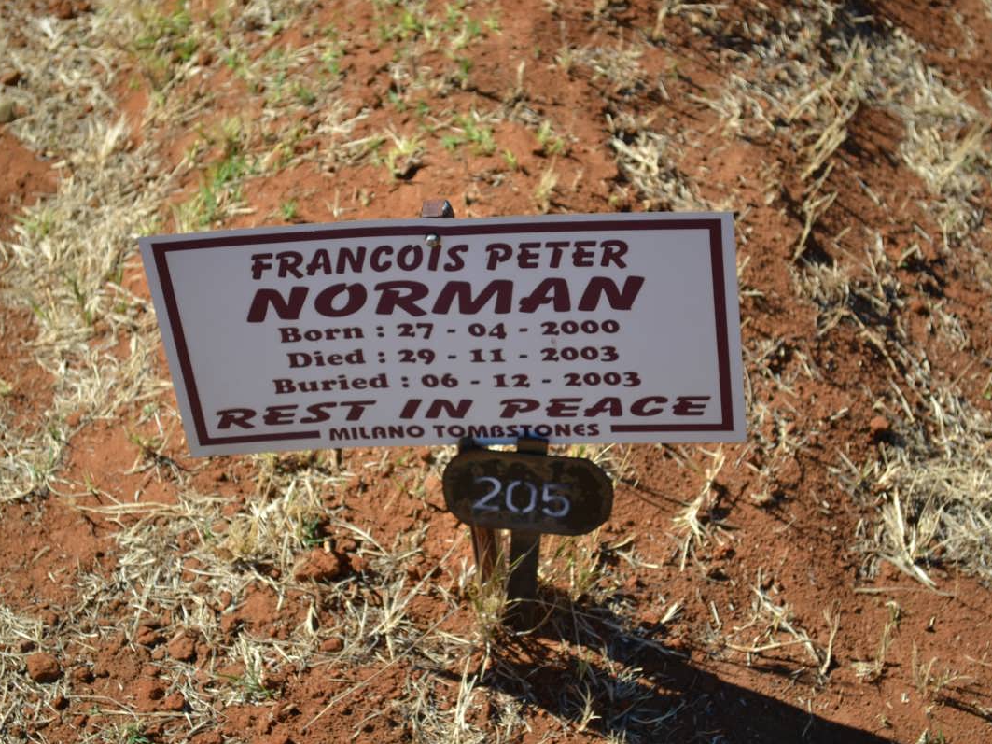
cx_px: 460
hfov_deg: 21.9
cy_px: 372
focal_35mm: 90
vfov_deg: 16.5
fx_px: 2566
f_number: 5.6
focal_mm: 55
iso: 180
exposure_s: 1/125
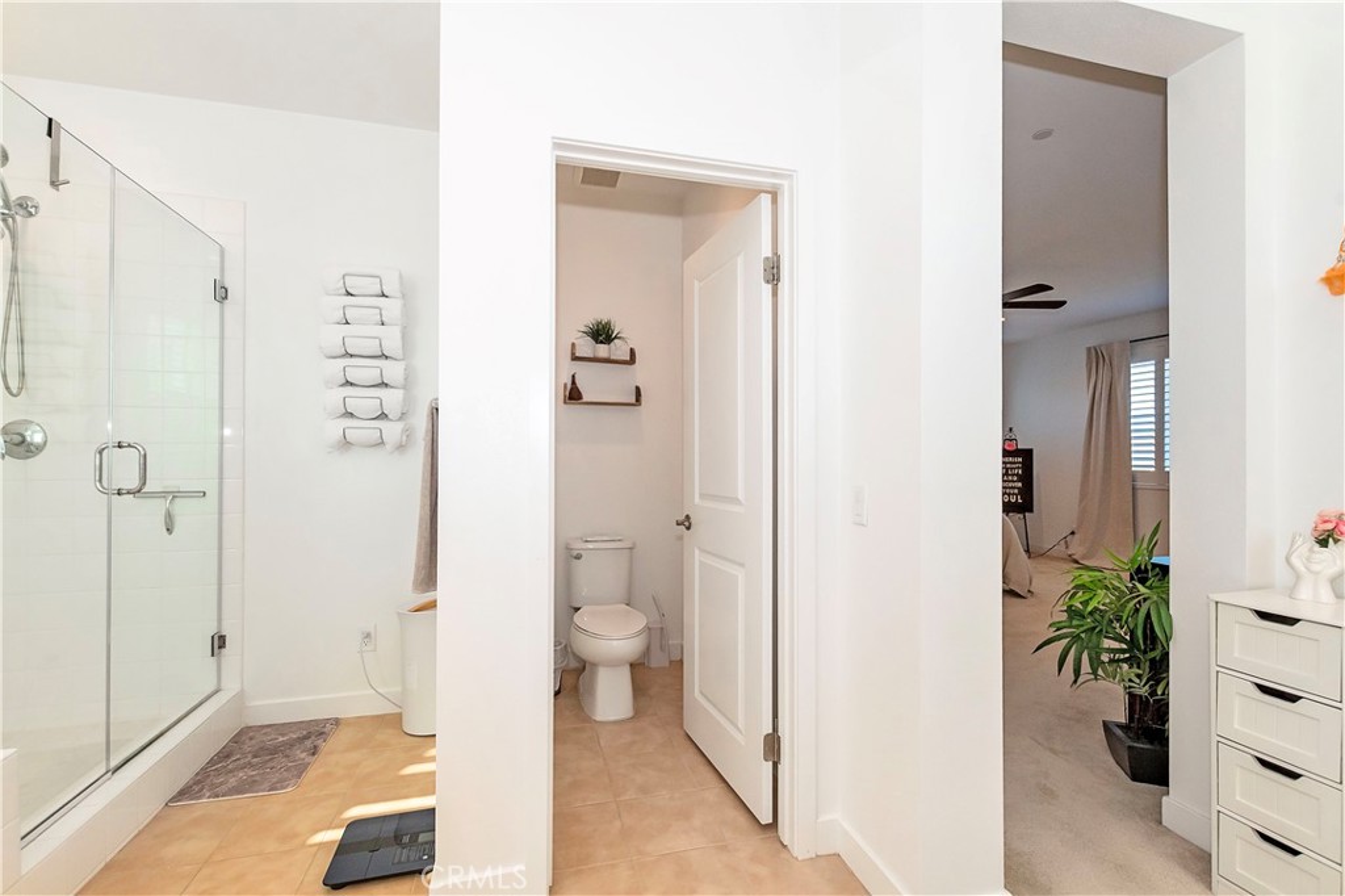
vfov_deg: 77.3
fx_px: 560
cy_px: 448
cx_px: 672
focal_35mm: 15
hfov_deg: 100.4
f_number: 8
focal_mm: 10
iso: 400
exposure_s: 1/250
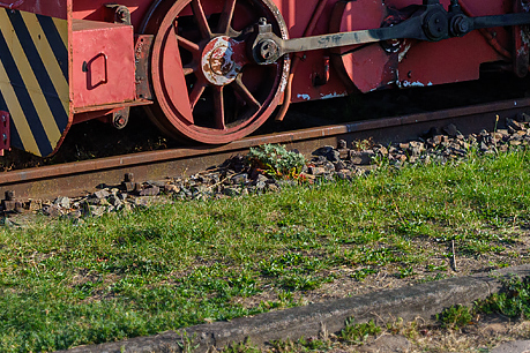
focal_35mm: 102
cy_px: -65
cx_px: 260
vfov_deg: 13.1
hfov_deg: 20.0
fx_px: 1502
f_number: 8
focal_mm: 26
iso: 200
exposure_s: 1/640
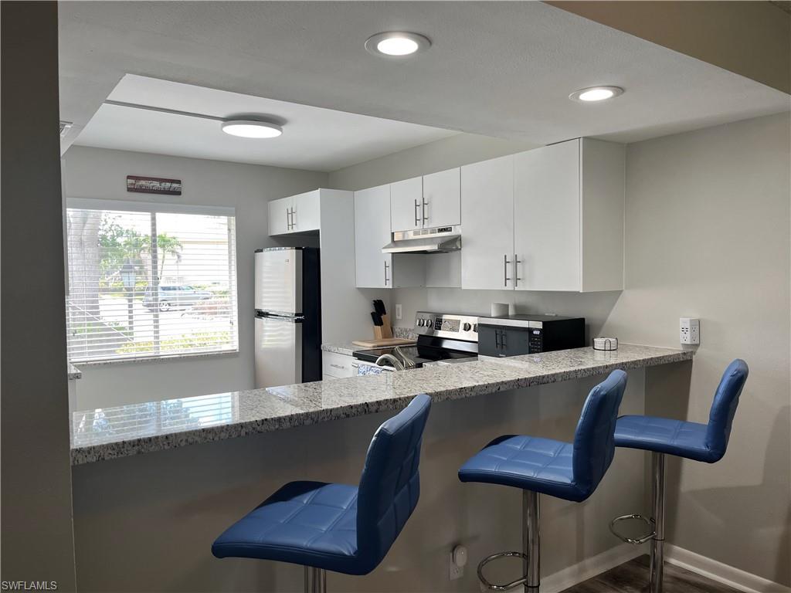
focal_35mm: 26
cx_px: 396
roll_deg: +1.4
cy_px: 296
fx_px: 594
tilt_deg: -3.6
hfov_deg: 67.3
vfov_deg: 53.1
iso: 50
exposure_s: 1/120
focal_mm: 5.1
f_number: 1.6
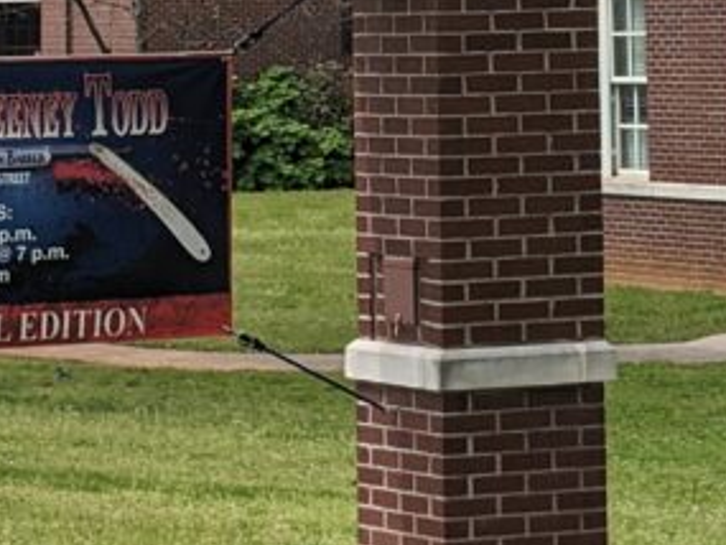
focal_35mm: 176
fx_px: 3693
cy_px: -225
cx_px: 420
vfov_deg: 8.3
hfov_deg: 11.2
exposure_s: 1/1266
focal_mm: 6.9
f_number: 1.68
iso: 19
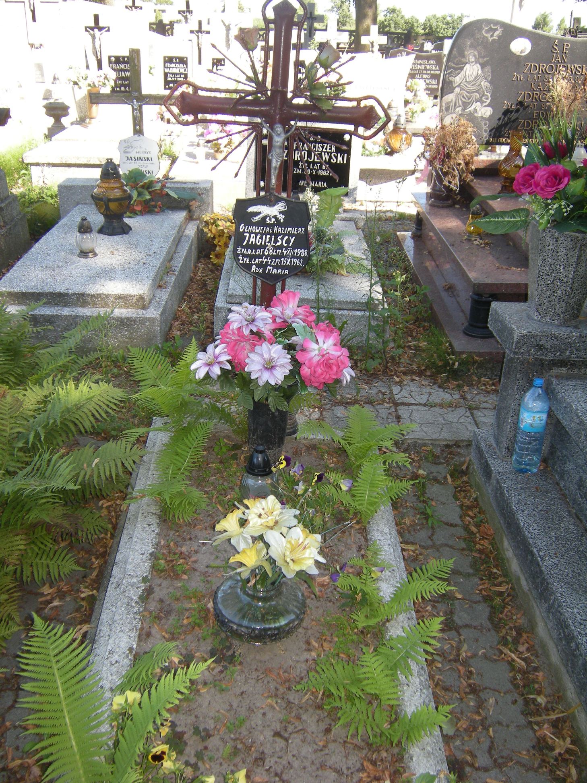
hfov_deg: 45.4
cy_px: 392
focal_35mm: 31
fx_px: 701
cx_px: 294
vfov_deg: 58.4
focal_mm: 5.3
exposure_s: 1/136
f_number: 2.9
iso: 91
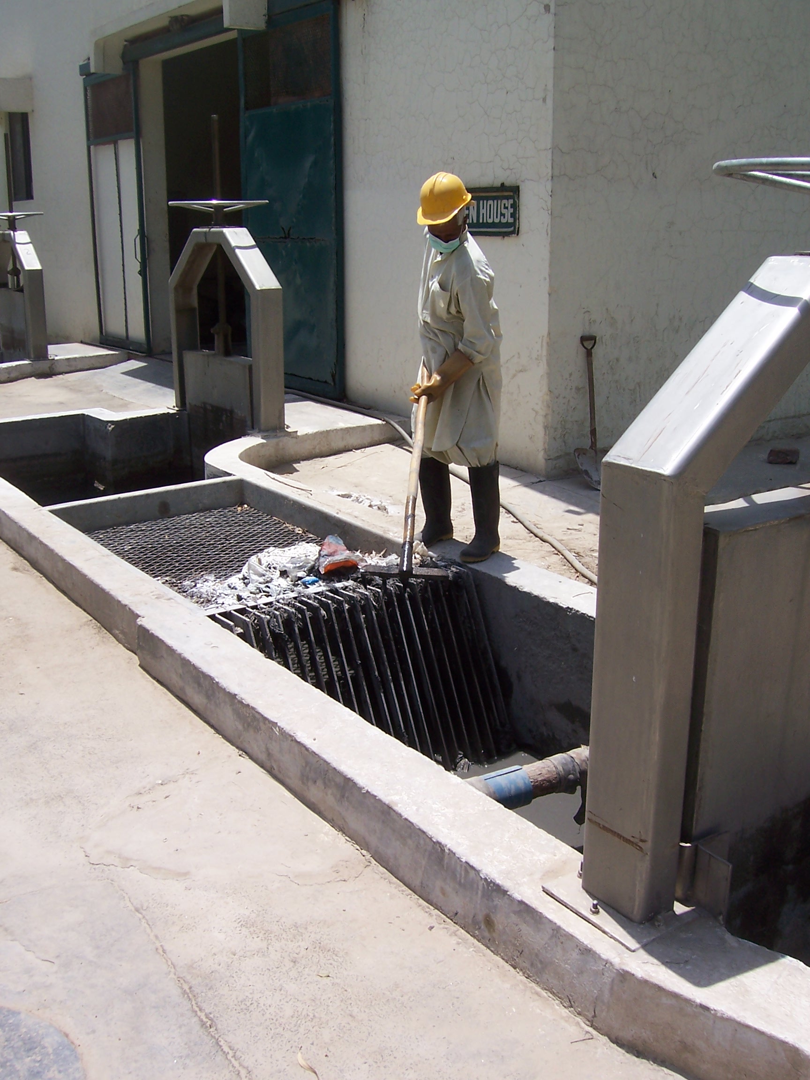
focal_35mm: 36
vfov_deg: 51.4
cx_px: 405
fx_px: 1123
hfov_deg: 39.7
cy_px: 540
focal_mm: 6
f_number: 4.8
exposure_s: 1/500
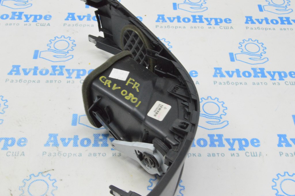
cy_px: 98
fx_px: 418
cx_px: 148
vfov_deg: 26.4
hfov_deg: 38.9
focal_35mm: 51
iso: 6400
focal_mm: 34
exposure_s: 1/15
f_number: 20
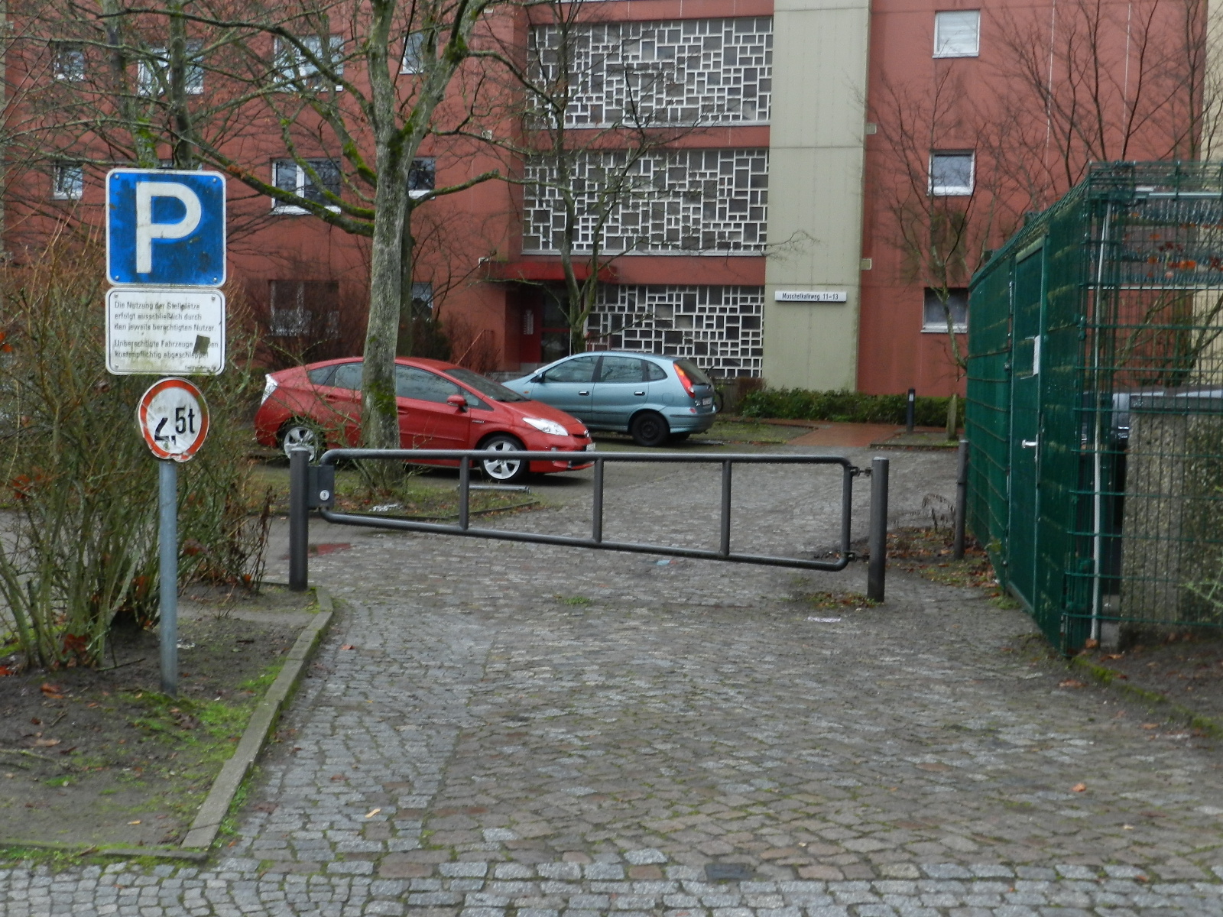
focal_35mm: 46
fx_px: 1625
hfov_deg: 41.2
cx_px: 612
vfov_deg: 31.5
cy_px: 458
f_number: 4.2
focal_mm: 8.1
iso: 200
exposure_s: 1/30
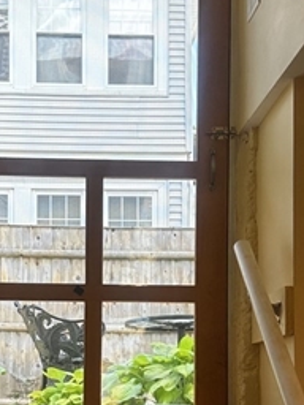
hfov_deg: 20.4
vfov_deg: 26.4
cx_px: 98
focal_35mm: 72
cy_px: 340
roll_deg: -2.5
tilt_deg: +1.1
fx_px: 843
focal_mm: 6.86
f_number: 1.78
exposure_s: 1/347
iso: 80
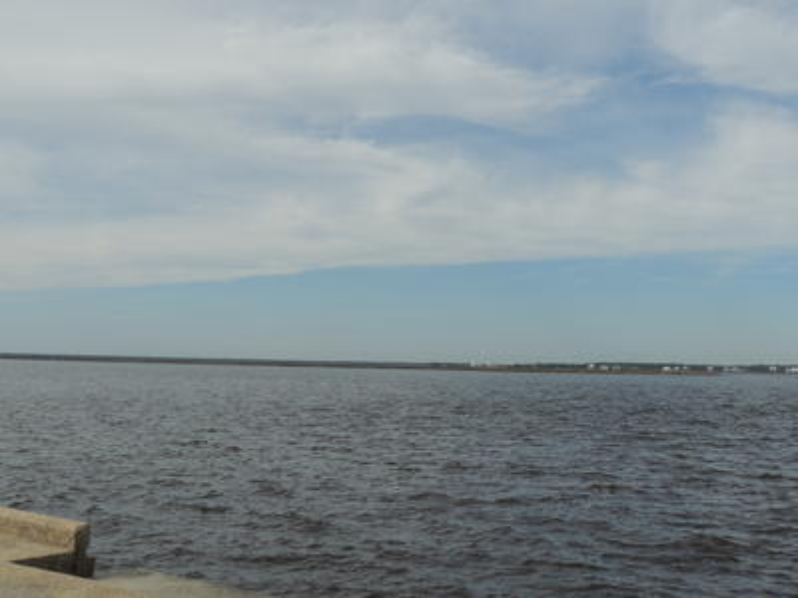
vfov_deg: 33.6
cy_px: 299
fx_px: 991
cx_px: 399
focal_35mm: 43
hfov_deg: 43.9
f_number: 3.8
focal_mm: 7.6
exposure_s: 1/1250
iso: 100
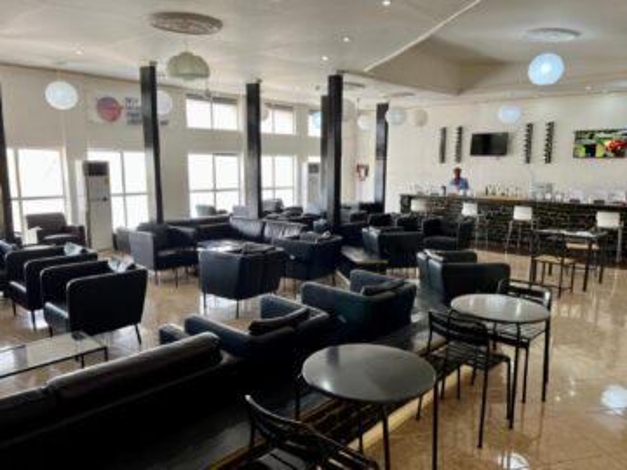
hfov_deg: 67.3
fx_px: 471
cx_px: 314
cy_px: 235
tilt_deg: -9.3
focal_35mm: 26
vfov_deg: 53.1
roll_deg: -1.1
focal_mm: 5.7
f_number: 1.5
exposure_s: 1/100
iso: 125
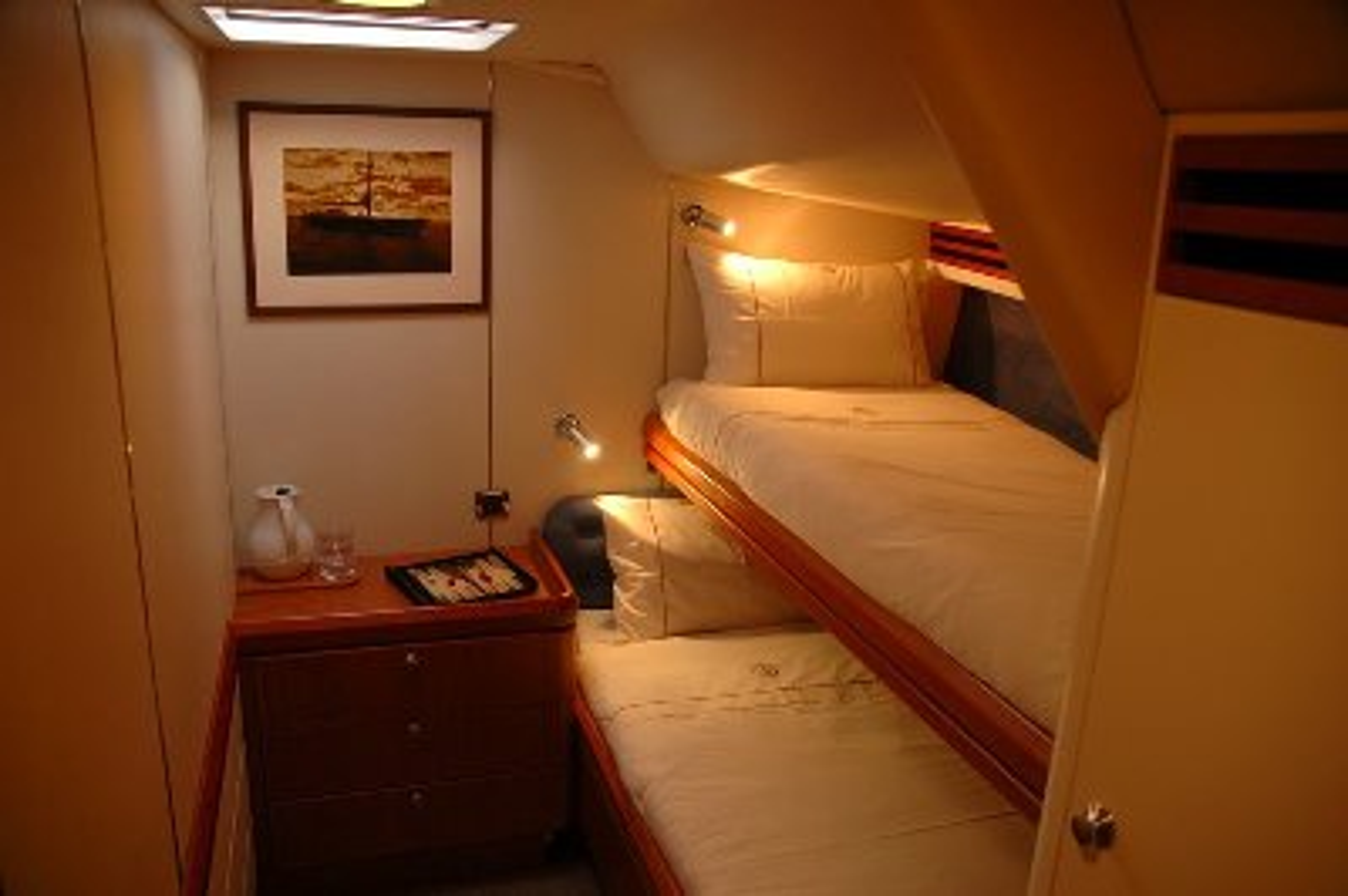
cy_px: 448
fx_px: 1010
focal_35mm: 27
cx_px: 674
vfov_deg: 47.9
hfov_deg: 67.4
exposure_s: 1/10
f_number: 3.5
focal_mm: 18
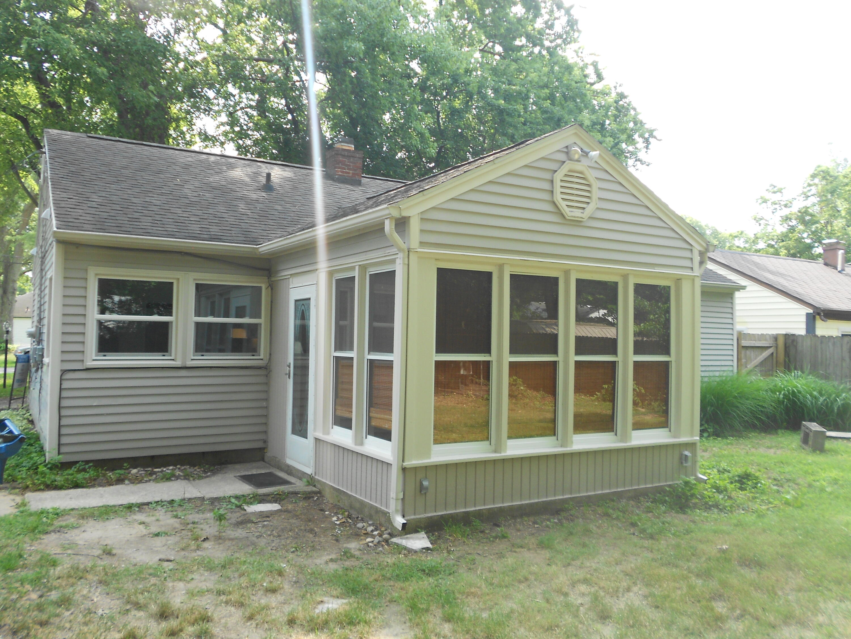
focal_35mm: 29
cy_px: 320
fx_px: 713
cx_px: 426
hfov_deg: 61.7
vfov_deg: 48.2
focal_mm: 5.1
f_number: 3.4
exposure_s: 1/100
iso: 80
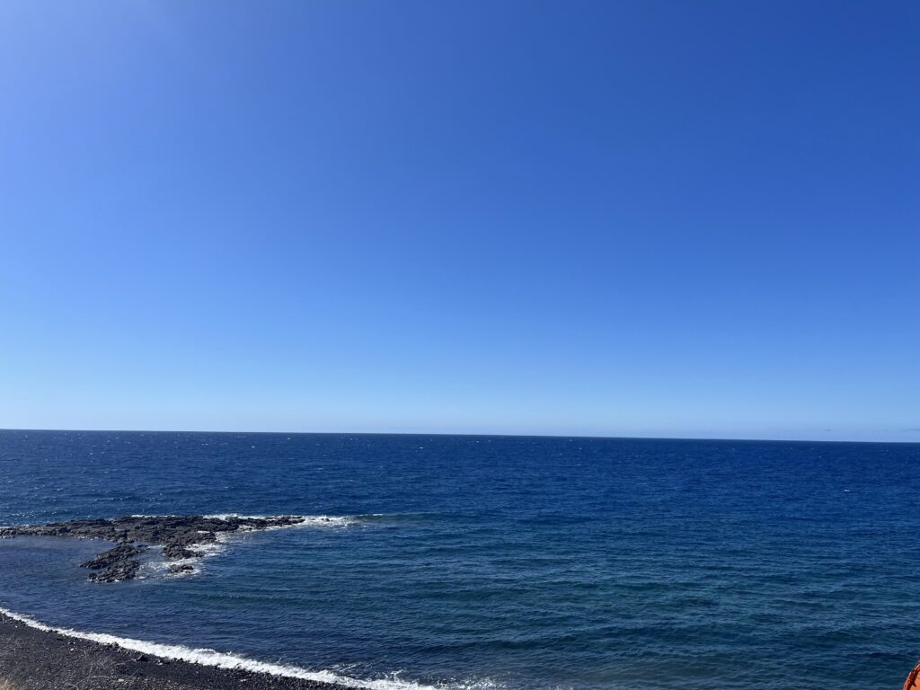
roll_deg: -0.5
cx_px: 460
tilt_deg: +7.4
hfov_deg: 67.3
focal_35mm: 26
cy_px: 345
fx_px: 691
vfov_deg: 53.1
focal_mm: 5.1
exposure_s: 1/5076
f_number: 1.6
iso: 50
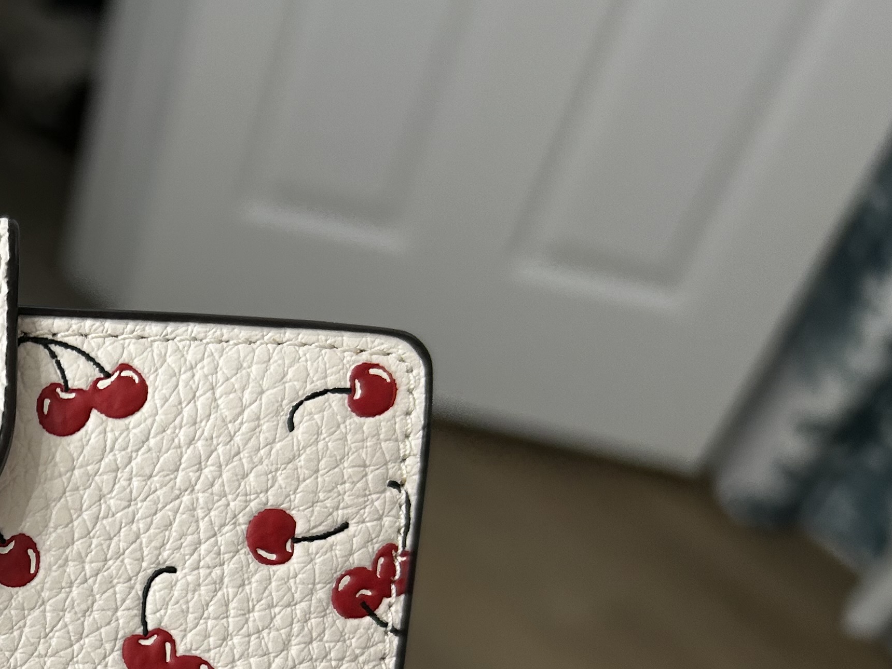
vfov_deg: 23.2
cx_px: -142
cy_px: 634
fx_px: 1572
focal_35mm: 61
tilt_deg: -47.2
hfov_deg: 28.2
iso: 80
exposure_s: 1/120
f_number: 1.5
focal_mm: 5.7
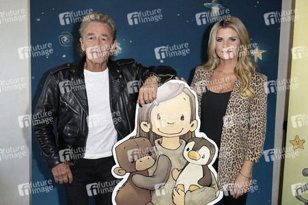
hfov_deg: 53.2
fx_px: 308
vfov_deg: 36.8
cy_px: 102
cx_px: 154
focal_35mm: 36
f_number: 5
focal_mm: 36
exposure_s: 1/250
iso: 1000
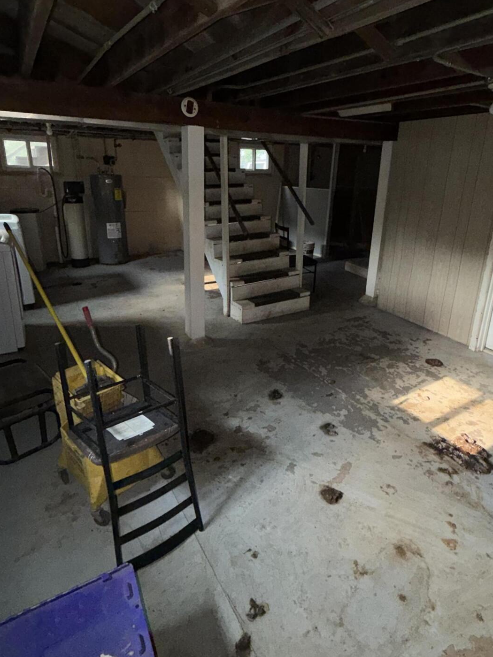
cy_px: 285
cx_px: 260
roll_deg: -1.2
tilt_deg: -17.4
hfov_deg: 65.9
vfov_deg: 81.3
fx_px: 380
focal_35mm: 20
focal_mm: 2.22
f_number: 2.2
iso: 200
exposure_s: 1/60
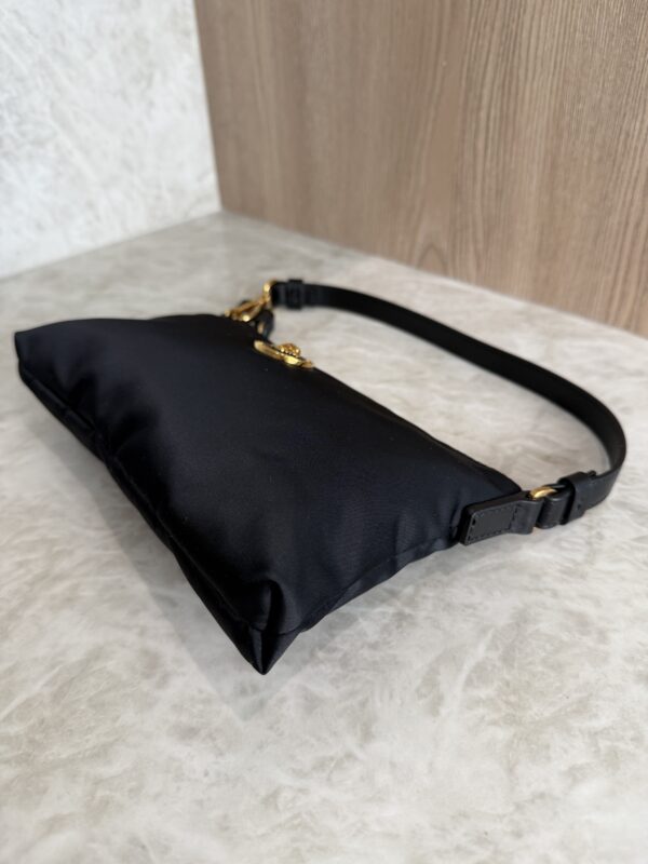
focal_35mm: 24
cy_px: 432
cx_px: 324
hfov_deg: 56.8
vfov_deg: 71.6
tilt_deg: -35.9
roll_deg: +2.3
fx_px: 599
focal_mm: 6.76
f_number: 1.78
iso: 125
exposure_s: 1/120
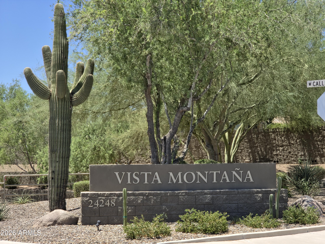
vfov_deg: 21.3
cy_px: 122
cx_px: 162
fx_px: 648
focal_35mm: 69
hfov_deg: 28.2
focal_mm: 7
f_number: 2.4
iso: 25
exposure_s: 1/525
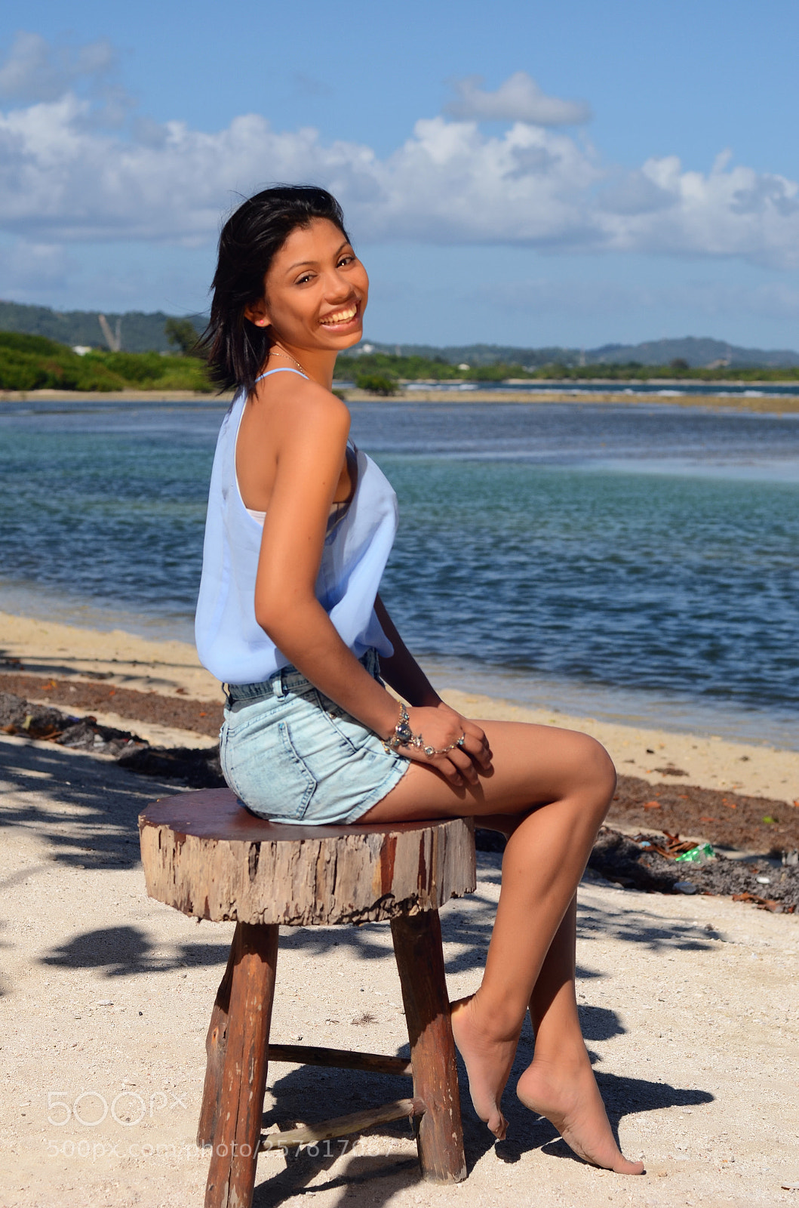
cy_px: 604
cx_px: 400
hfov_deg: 18.1
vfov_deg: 27.1
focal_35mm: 75
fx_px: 2509
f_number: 5.6
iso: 200
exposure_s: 1/250
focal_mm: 50
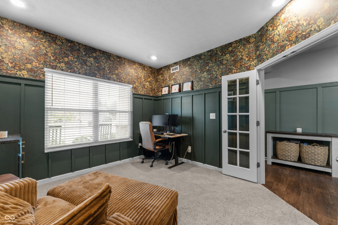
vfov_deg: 81.2
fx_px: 131
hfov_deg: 104.3
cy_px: 112
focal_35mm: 14
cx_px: 169
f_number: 5
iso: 1600
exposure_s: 1/60
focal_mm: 14
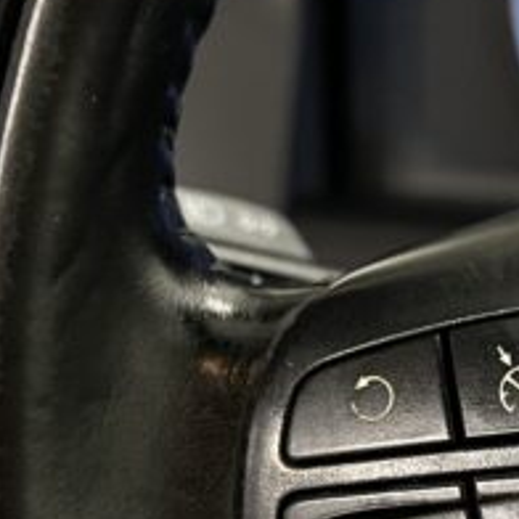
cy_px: 458
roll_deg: -1.5
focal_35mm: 94
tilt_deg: -30.2
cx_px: 482
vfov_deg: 18.2
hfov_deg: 18.1
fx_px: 1594
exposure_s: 1/50
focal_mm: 5.7
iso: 400
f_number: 1.5
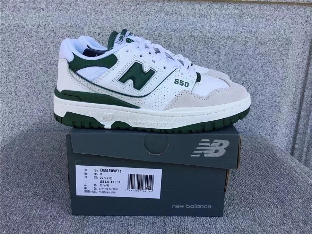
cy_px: 117
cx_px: 156
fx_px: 279
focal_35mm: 31
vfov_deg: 45.4
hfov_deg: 58.4
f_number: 2.4
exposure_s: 1/345
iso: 25
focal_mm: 3.3
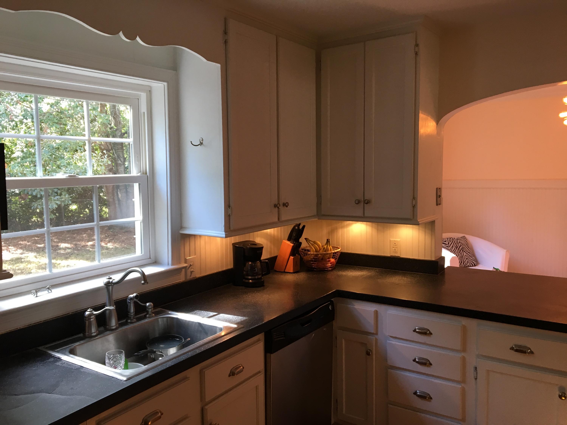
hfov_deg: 61.7
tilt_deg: -5.7
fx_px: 475
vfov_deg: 48.2
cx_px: 284
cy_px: 212
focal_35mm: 29
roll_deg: +2.4
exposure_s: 1/30
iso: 40
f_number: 2.2
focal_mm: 4.15
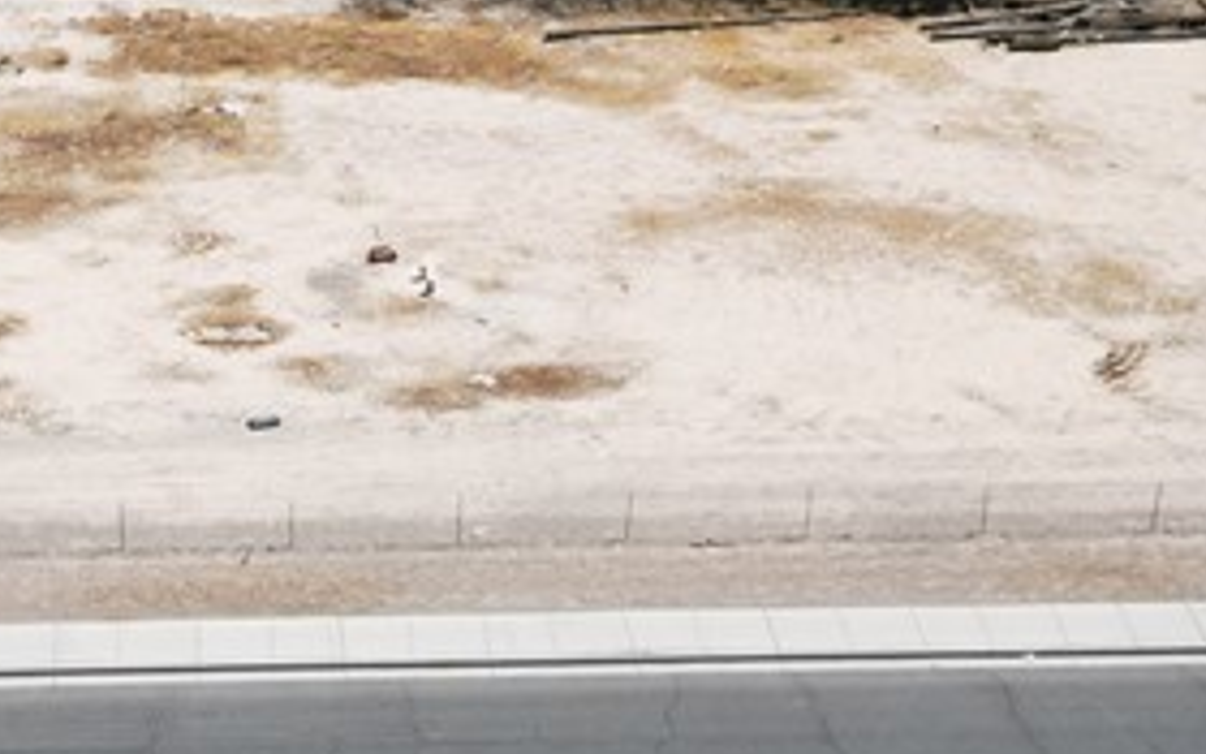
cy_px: 228
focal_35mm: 93
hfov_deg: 22.1
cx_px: 276
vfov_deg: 14.0
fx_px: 3057
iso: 130
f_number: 1.7
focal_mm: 6.72
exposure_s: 1/3200
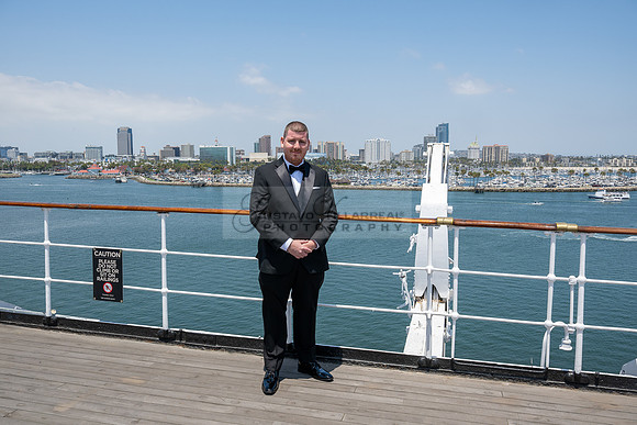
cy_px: 212
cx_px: 318
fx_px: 531
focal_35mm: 30
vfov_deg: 43.6
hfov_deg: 61.9
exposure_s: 1/200
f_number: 13
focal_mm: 30
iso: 200
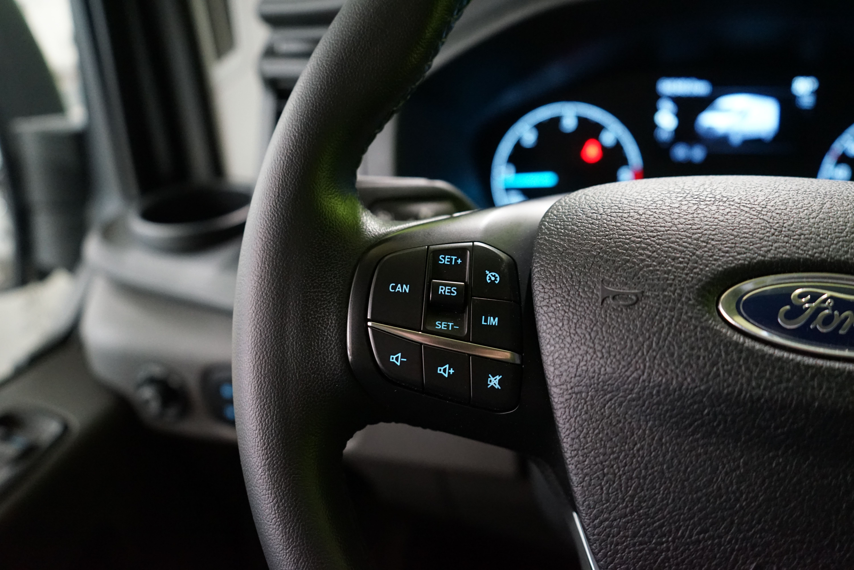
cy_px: 285
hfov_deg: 63.7
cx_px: 427
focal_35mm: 29
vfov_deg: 45.0
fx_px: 688
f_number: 3.5
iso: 5000
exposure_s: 1/60
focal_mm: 29
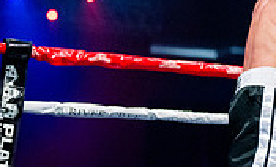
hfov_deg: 10.5
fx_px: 1432
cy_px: 18
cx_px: 450
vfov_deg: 6.7
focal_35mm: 192
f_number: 1.4
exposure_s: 1/1600
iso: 6400
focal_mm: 50
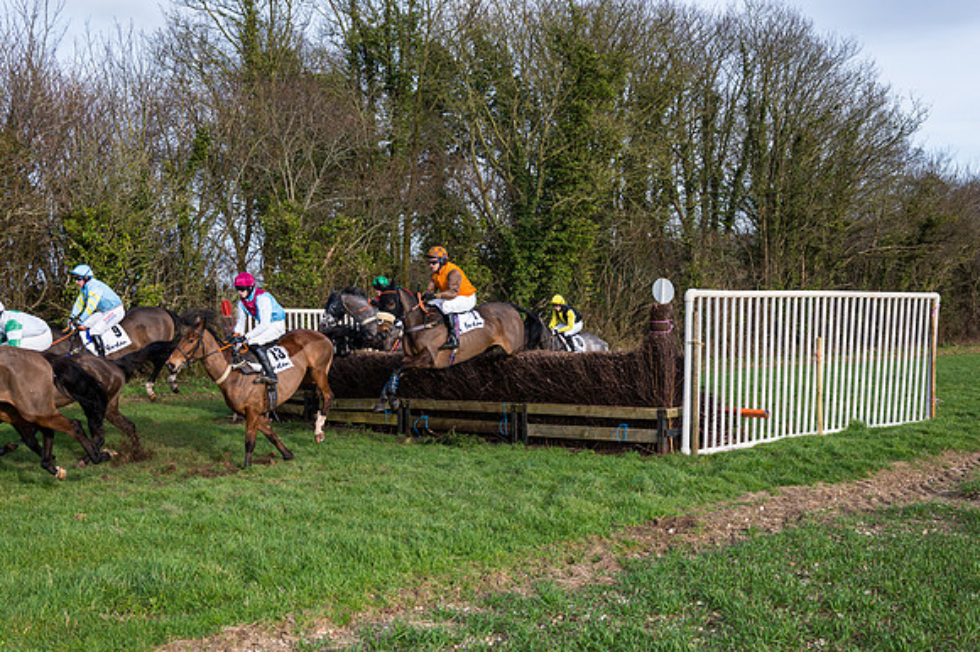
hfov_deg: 61.1
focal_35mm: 30
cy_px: 326
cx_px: 490
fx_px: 830
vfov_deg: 42.9
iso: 400
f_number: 4
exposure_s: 1/2000
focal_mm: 30.5
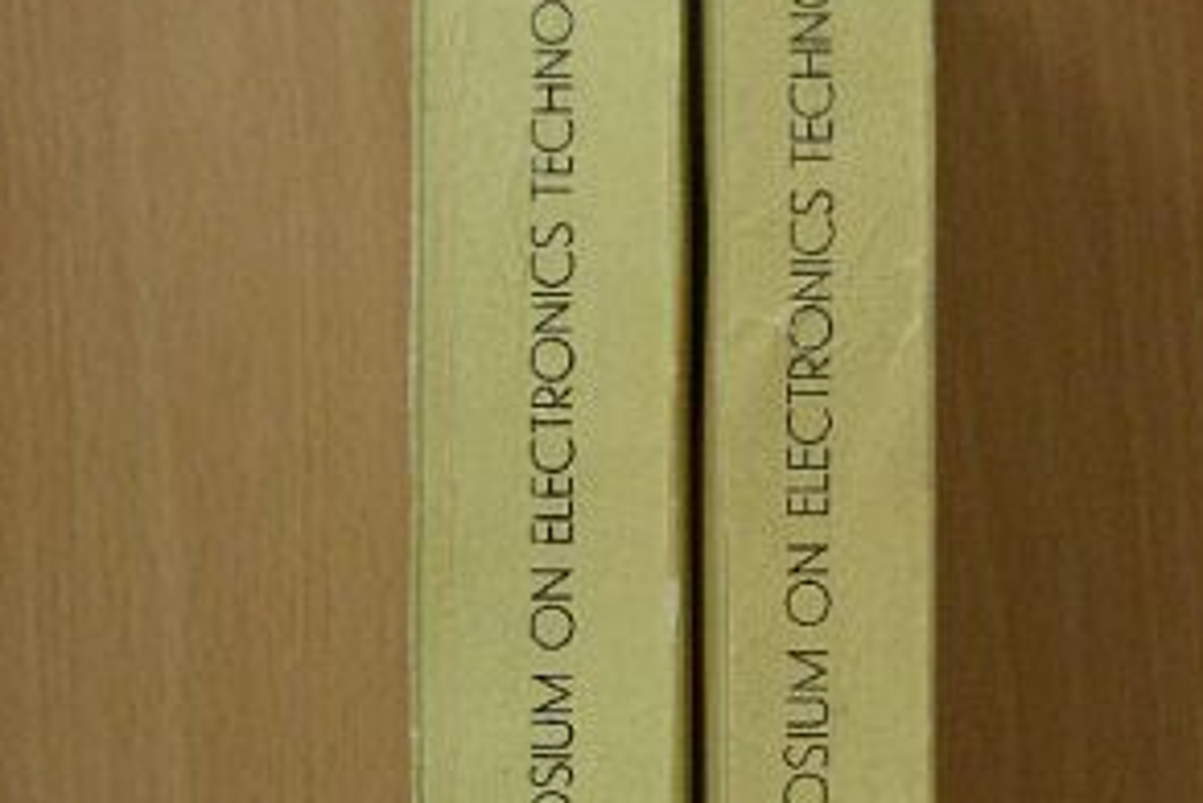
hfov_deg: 28.4
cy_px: 550
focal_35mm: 71
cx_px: 639
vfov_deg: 19.1
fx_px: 2374
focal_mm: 7.4
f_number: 3.5
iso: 200
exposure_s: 1/28.1
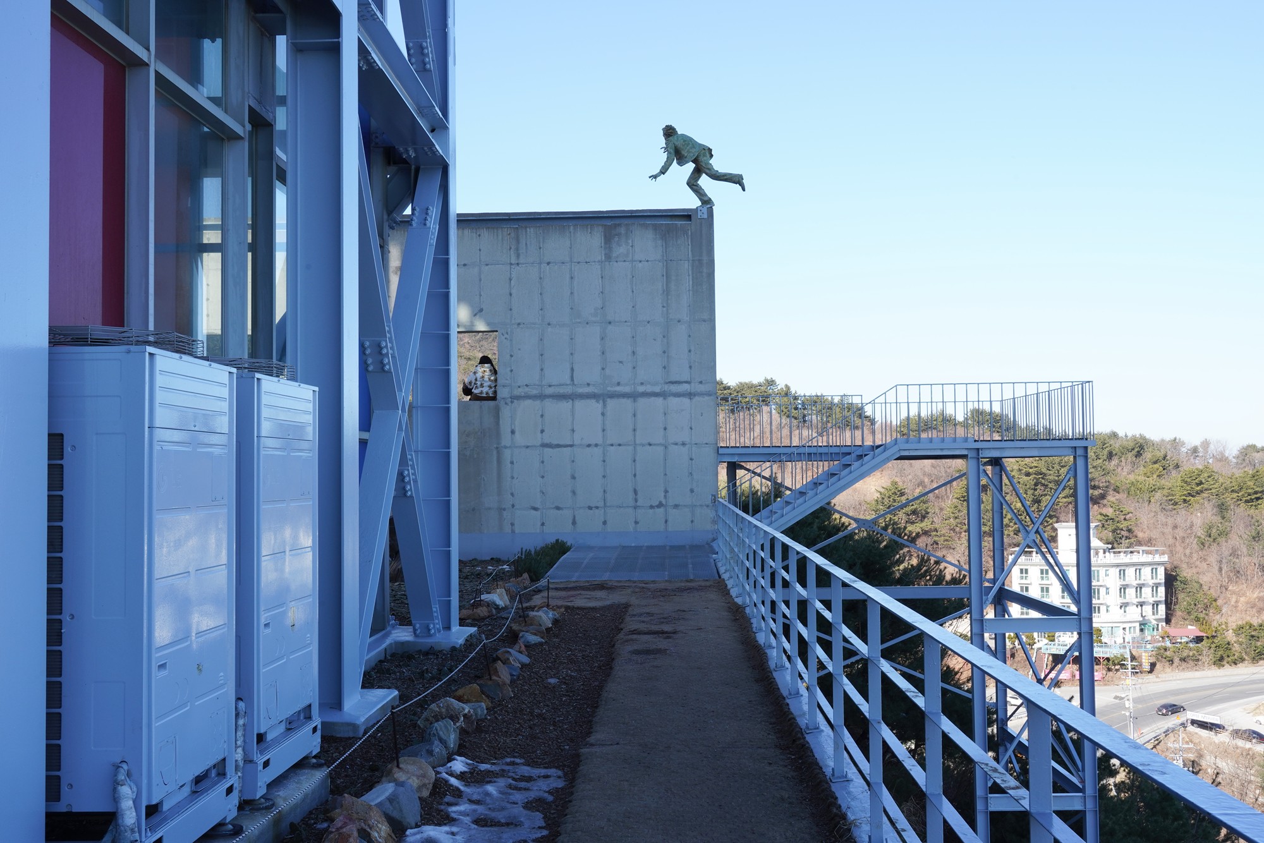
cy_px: 422
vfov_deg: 36.0
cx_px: 632
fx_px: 1299
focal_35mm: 37
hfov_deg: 51.9
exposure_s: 1/100
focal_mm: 37
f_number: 18
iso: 400
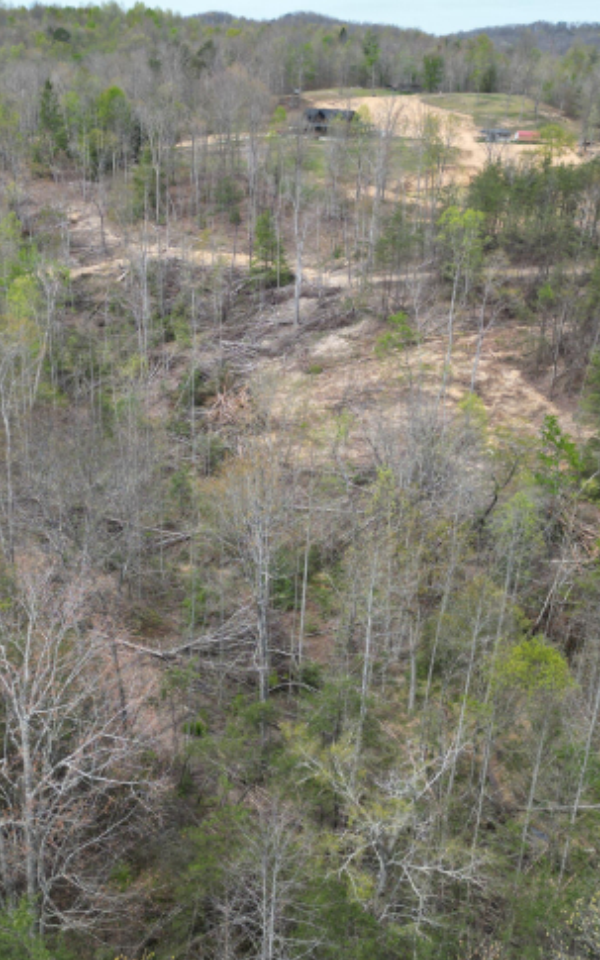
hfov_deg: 36.1
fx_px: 916
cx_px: 229
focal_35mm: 35
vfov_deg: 55.3
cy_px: 471
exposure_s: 1/1500
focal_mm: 6.72
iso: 100
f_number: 1.7
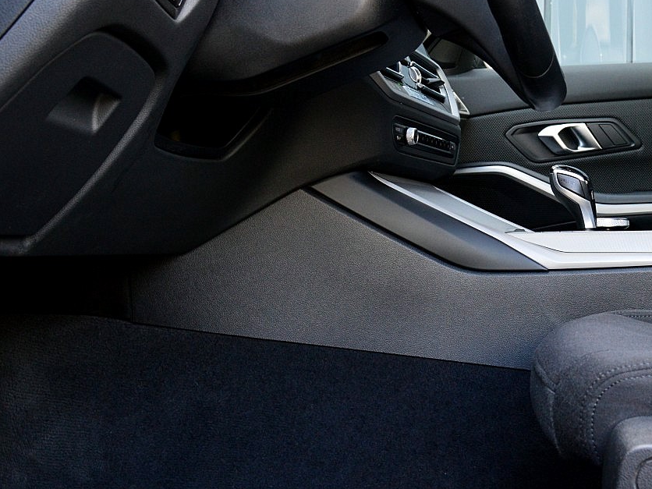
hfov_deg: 32.8
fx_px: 1055
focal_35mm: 56
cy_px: 175
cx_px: 570
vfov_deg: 26.0
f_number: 7.1
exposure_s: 1/60
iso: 800
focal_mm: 20
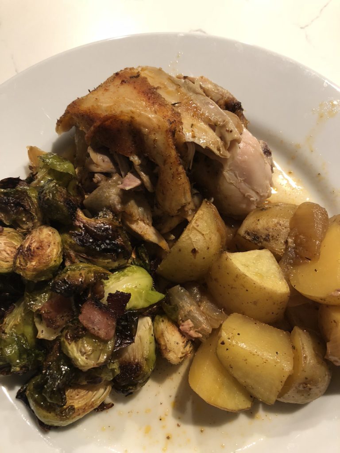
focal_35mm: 28
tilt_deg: -71.6
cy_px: 226
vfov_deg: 63.4
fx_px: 367
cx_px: 170
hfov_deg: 49.7
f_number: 1.8
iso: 100
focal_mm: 3.99
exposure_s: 1/15
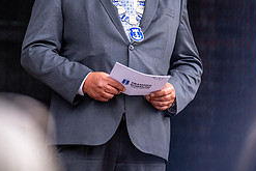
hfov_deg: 4.6
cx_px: 97
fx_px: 3195
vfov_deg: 3.1
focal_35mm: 449
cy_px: 26
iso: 100
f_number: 2.8
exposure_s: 1/800
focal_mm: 191
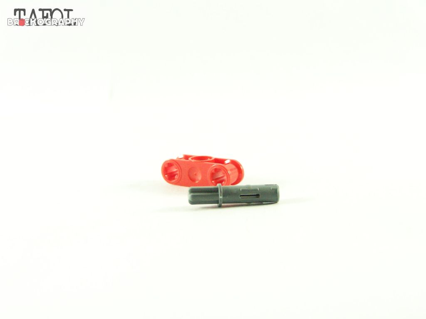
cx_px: 213
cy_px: 160
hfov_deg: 26.0
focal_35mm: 75
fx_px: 923
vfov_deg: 19.6
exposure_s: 1/60
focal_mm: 12.4
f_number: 3.6
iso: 400
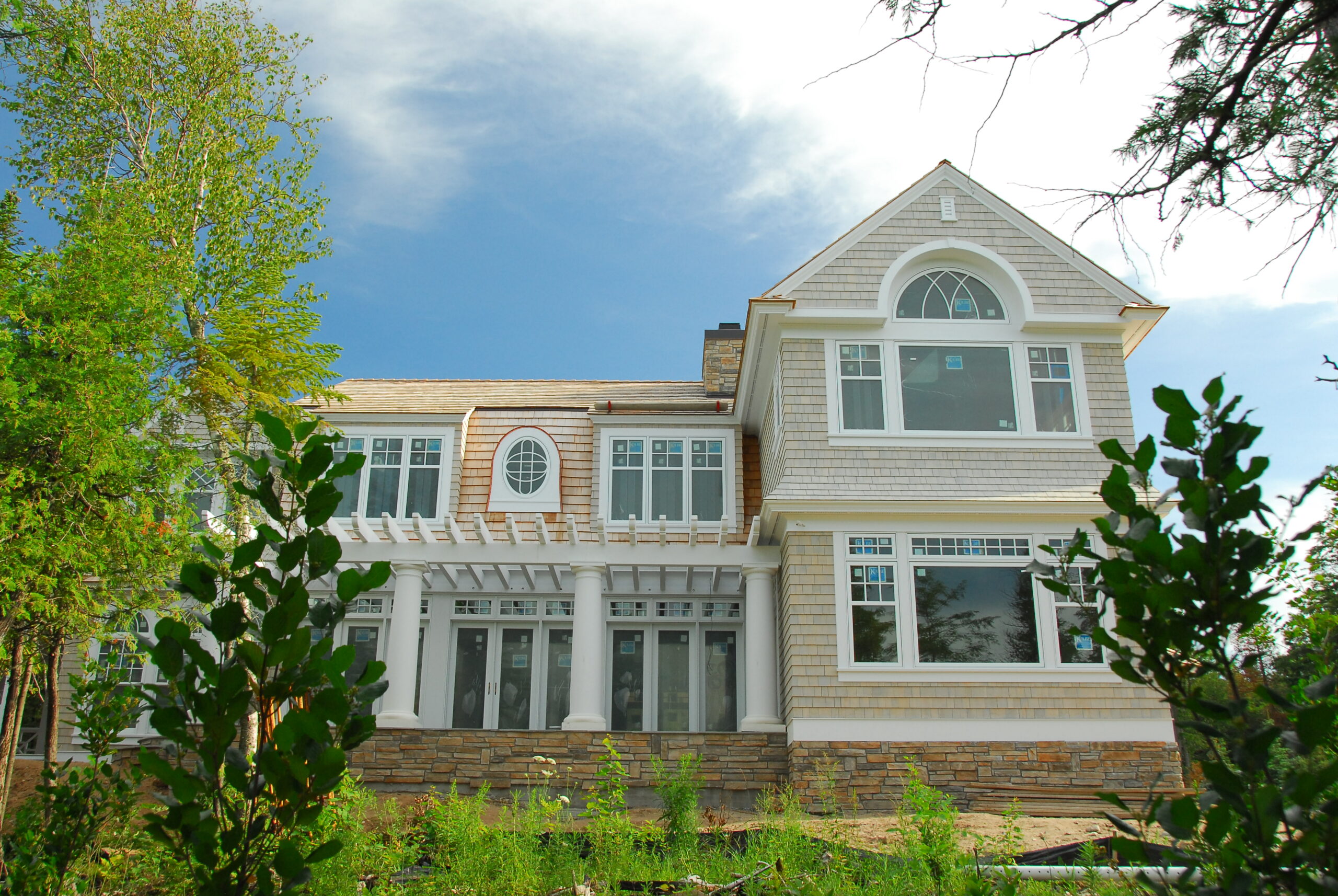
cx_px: 669
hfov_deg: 61.9
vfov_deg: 43.7
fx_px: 1116
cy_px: 448
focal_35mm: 30
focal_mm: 20
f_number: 7.1
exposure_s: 1/180
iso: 400
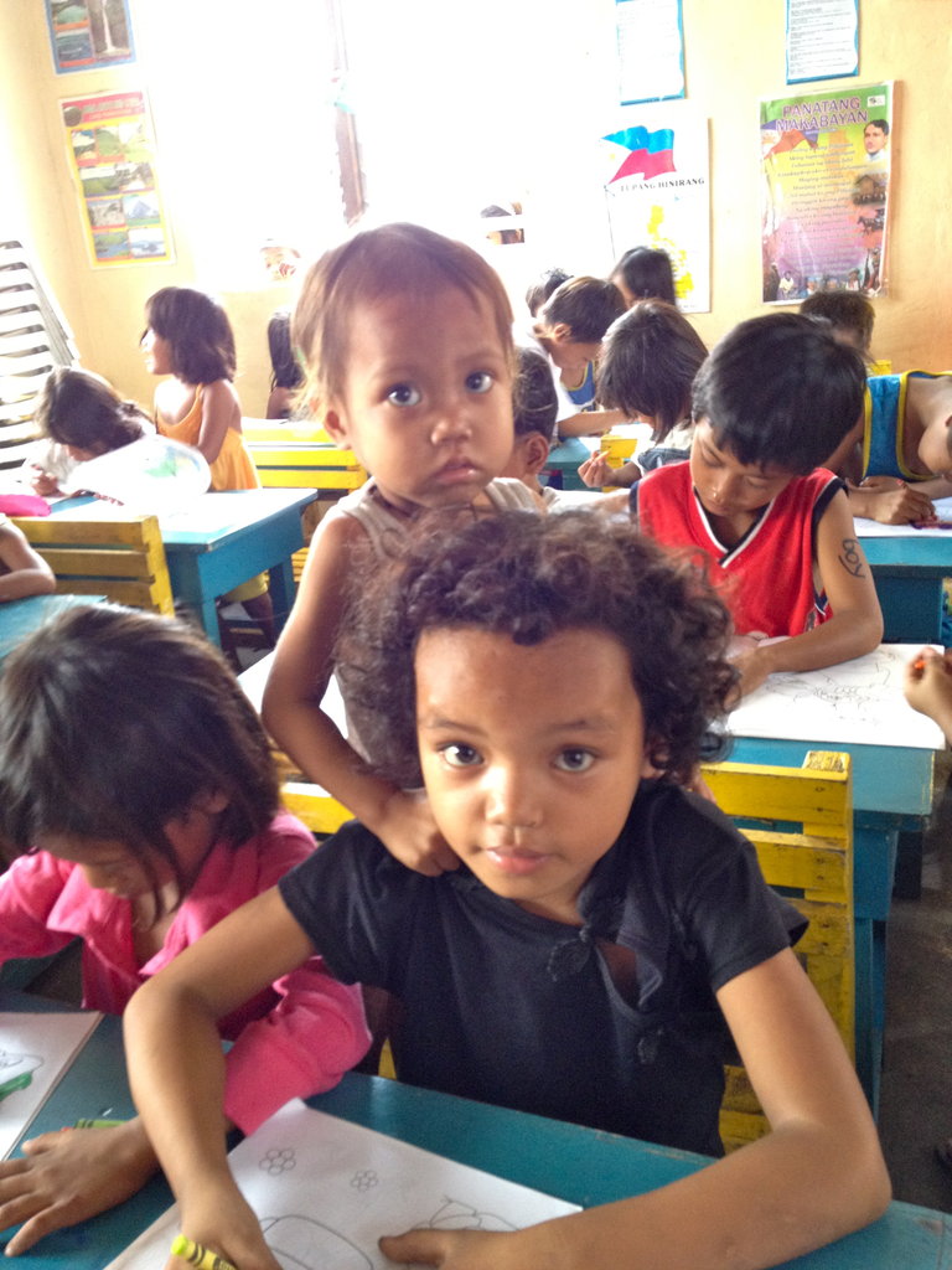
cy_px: 635
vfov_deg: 52.6
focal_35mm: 35
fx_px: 1283
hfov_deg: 40.7
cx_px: 476
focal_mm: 4.28
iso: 200
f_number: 2.4
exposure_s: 1/20
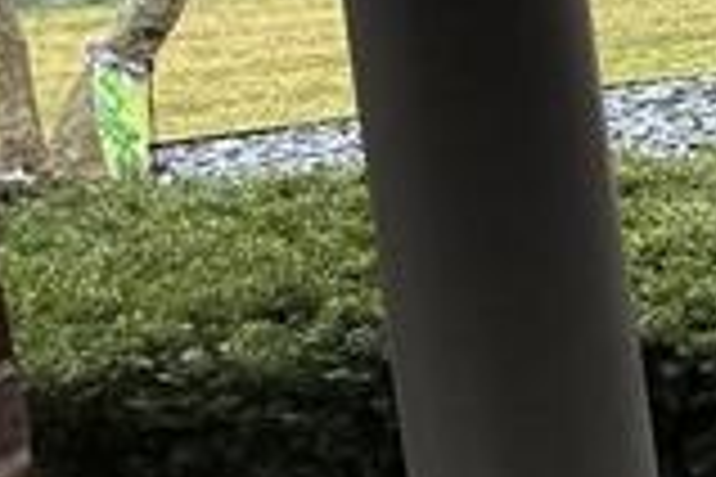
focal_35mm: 94
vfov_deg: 14.4
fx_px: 1869
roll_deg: -1.0
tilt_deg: -12.0
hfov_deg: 14.5
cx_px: 1702
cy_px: 36
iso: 64
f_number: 2.2
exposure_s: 1/189
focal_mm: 2.22
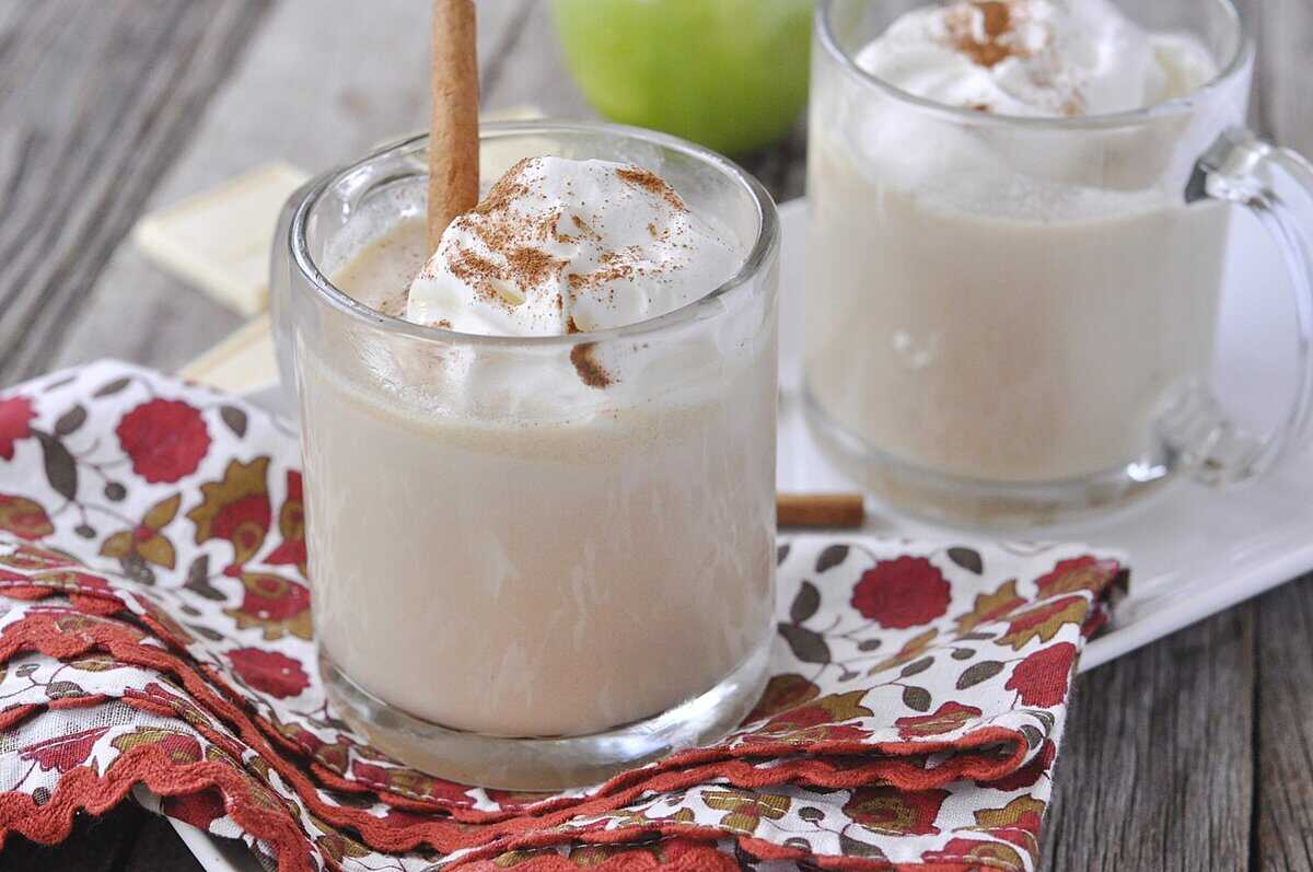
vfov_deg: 18.1
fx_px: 2732
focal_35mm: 75
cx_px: 656
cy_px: 436
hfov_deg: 27.0
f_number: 5
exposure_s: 1/500
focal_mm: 50
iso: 1400
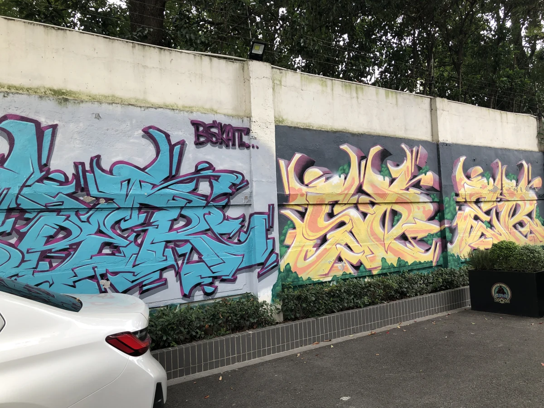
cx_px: 272
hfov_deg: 63.4
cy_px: 204
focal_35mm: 28
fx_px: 440
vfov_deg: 49.7
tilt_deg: +5.3
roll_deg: +2.8
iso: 20
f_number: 1.8
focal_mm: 4
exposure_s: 1/125
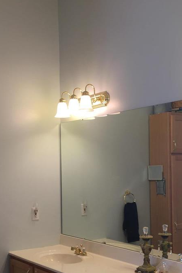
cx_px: 88
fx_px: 409
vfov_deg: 36.5
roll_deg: +0.1
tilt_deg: -0.6
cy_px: 178
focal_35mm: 54
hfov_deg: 25.1
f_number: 2.2
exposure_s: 1/40
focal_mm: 4.15
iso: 25
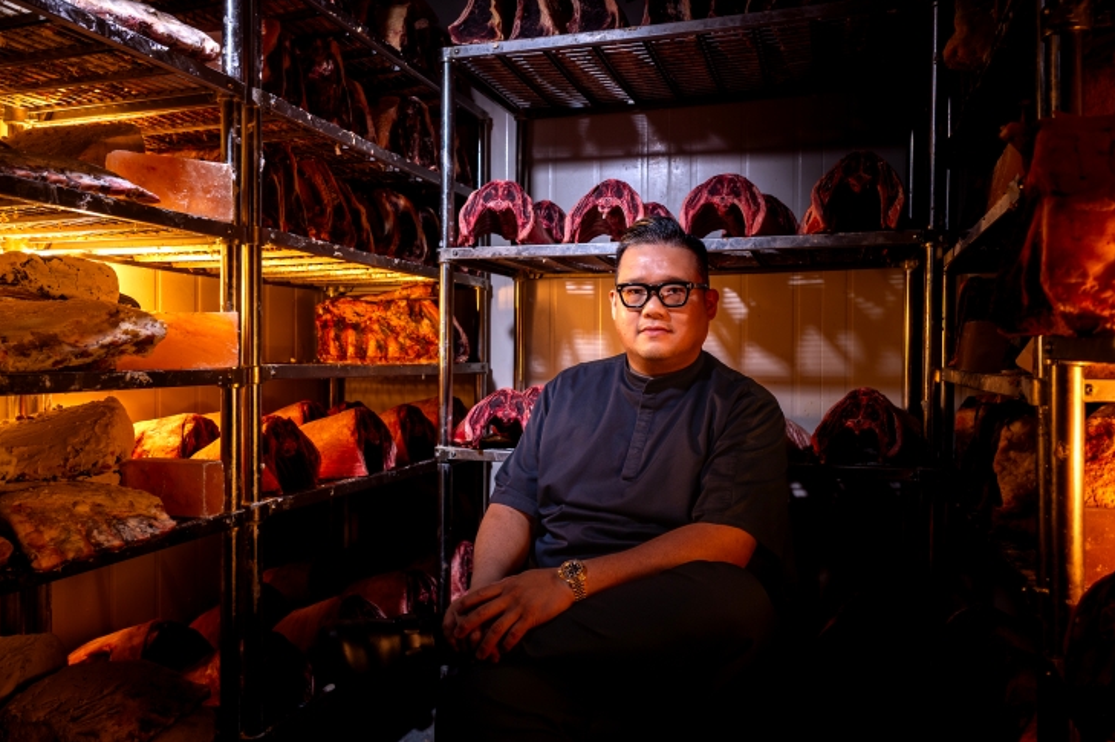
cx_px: 537
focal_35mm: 28
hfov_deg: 65.5
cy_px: 364
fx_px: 867
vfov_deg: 46.3
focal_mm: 24
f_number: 4.5
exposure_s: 1/160
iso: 100
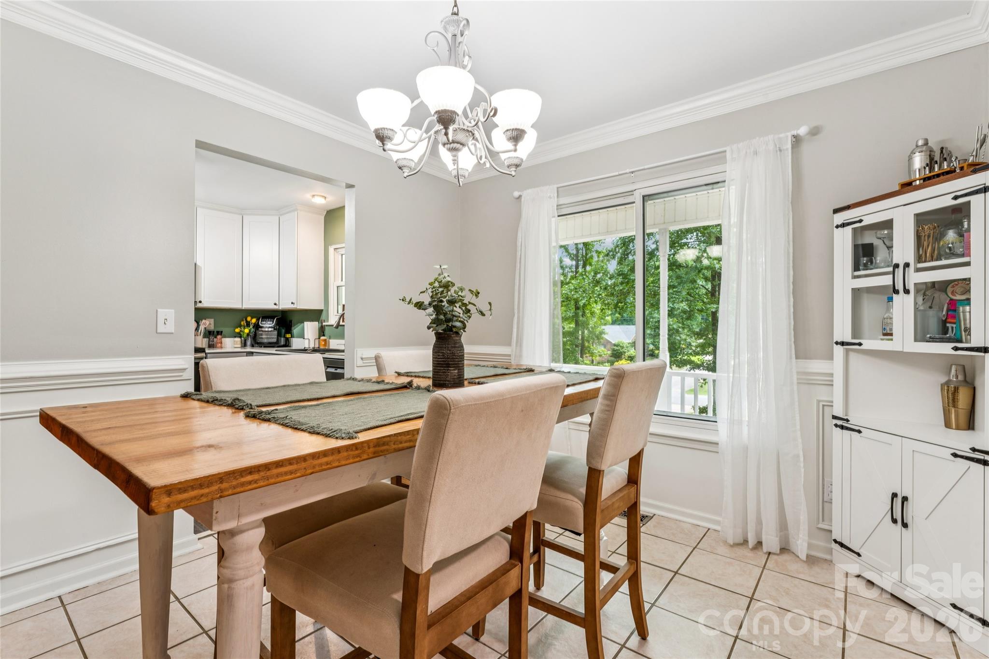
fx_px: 445
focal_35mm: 16
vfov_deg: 73.1
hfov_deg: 96.0
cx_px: 494
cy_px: 330
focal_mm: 16.2
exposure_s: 1/2
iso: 100
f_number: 13
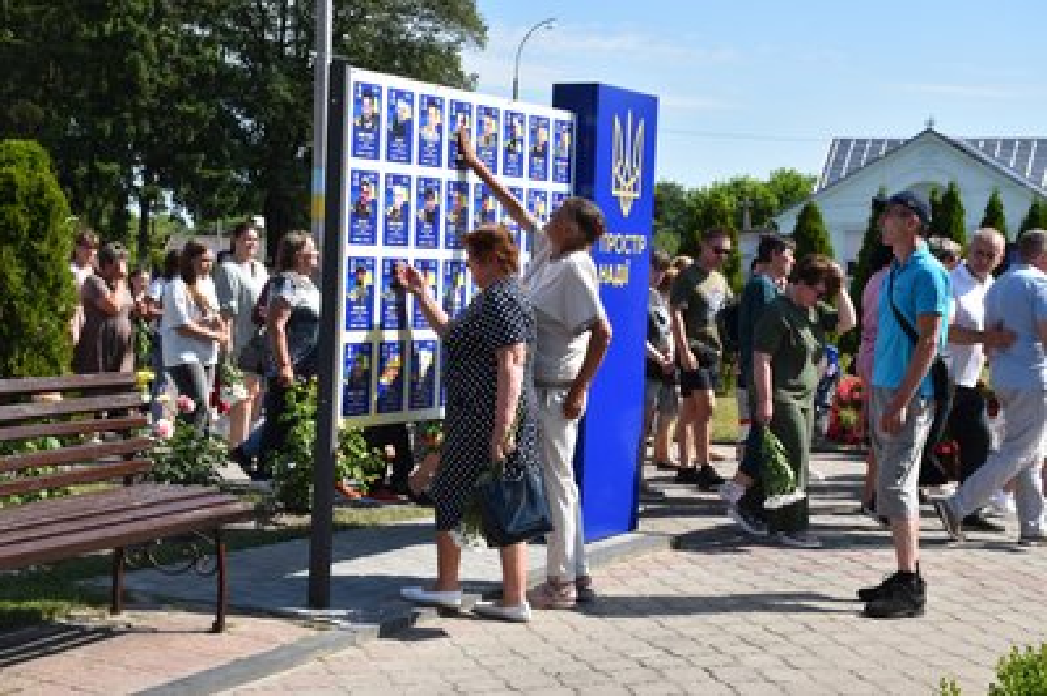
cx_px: 524
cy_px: 348
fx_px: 1831
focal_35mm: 63
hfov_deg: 31.9
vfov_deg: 21.5
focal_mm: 42
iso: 200
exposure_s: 1/320
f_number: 9
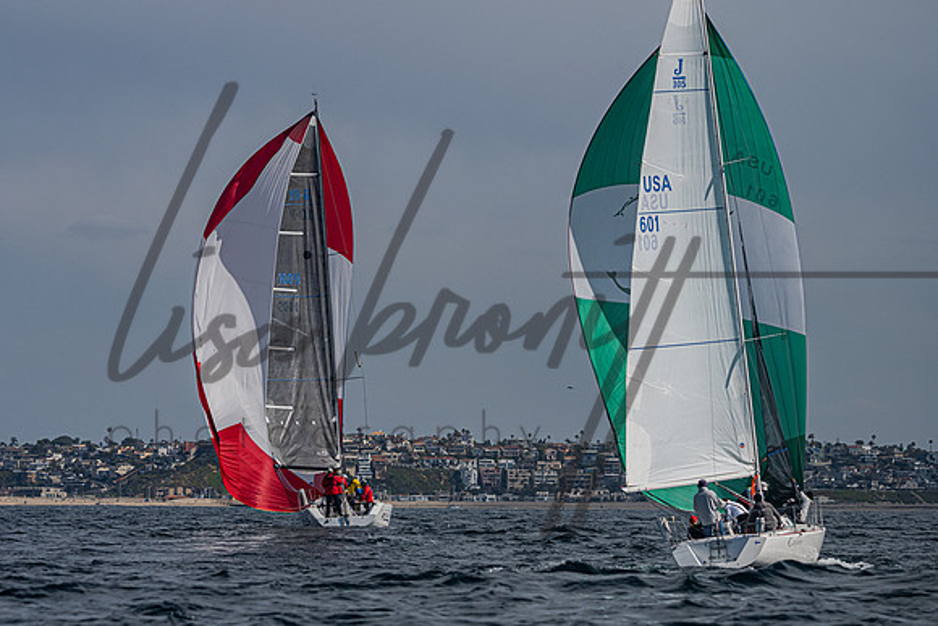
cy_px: 281
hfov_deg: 10.6
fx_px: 5047
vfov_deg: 7.1
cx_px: 350
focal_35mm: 194
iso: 320
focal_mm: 150
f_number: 6.3
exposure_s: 1/5000
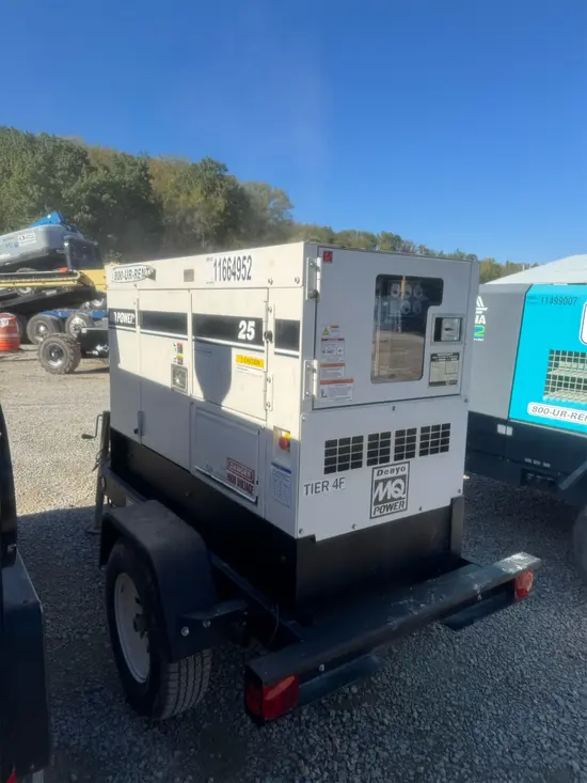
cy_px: 392
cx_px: 294
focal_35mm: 24
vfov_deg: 71.6
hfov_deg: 56.8
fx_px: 542
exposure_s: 1/3802
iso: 80
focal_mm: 6.76
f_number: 1.78
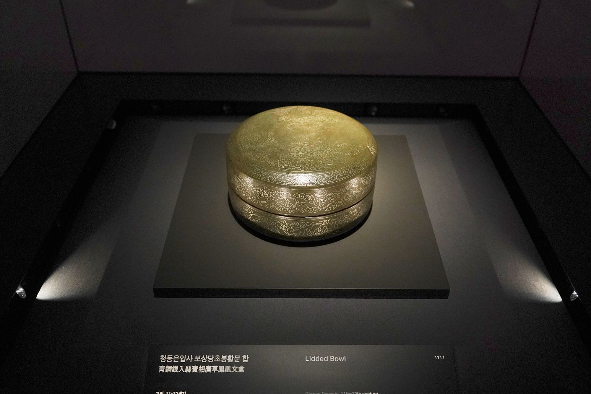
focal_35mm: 24
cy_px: 197
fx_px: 394
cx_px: 296
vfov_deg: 53.1
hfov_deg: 73.7
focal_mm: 24
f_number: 3.2
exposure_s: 1/80
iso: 3200
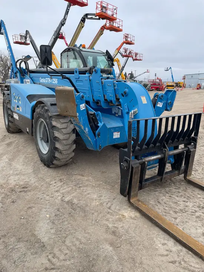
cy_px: 136
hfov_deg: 53.1
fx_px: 204
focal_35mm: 26
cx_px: 102
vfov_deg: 67.3
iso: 32
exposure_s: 1/1195
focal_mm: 4.2
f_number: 1.6
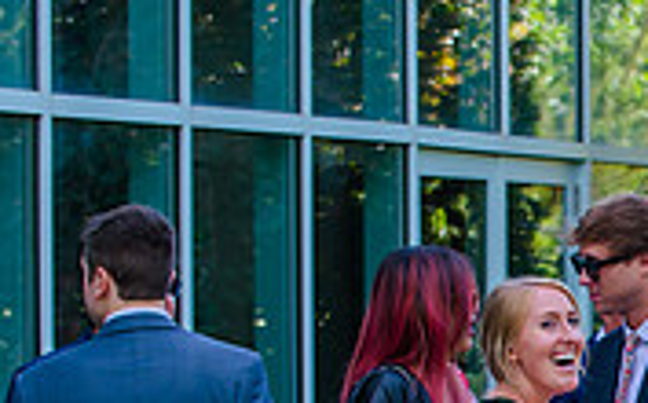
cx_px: 831
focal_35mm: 281
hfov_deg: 7.4
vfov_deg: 4.6
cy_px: 472
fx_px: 4955
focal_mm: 82
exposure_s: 1/320
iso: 400
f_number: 4
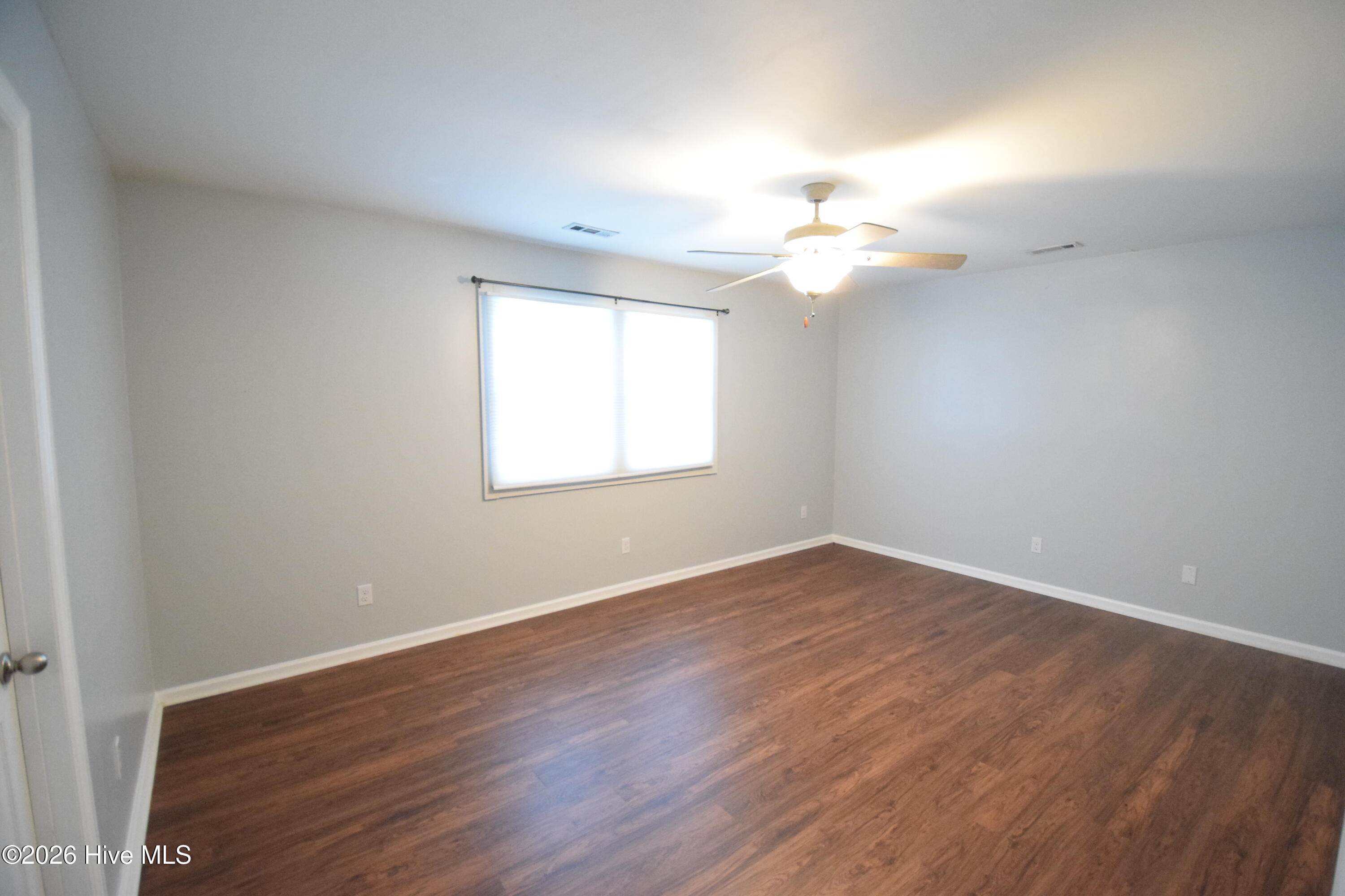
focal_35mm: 15
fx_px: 560
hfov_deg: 100.4
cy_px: 448
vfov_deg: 77.3
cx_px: 672
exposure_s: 1/160
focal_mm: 10
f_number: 3.5
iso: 5600
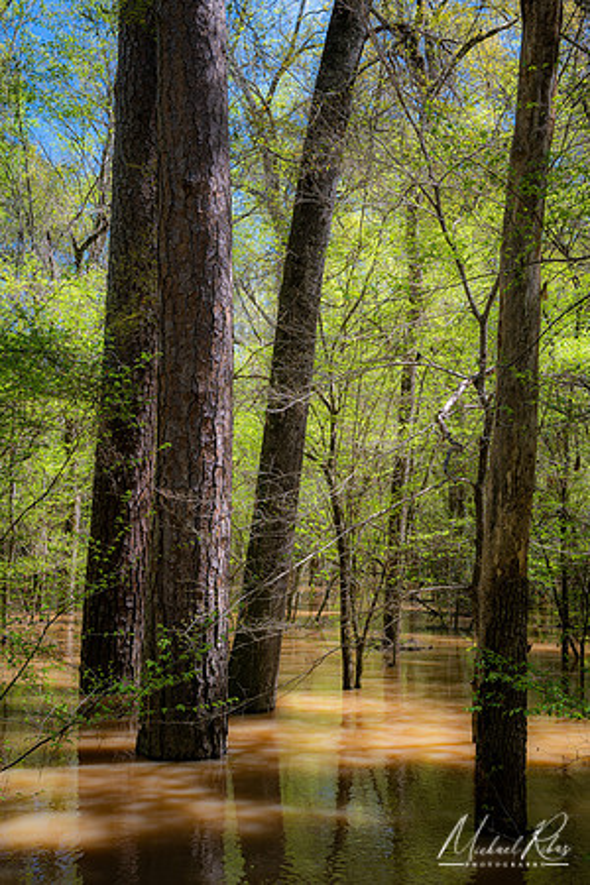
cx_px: 295
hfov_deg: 32.4
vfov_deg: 47.2
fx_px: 1014
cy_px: 442
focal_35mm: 41
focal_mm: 27.5
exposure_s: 1/25
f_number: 8
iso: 100
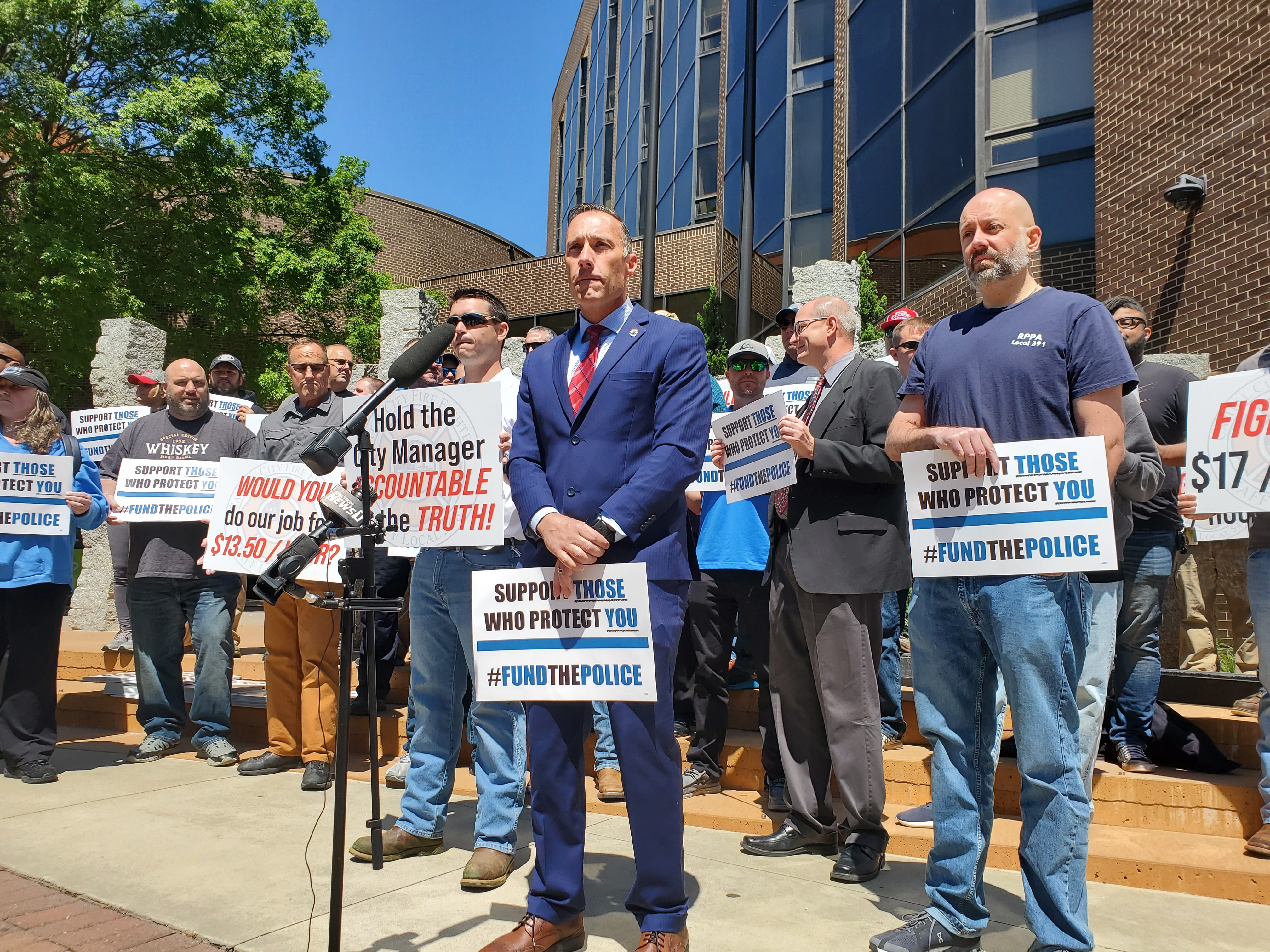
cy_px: 476
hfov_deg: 67.3
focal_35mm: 26
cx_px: 635
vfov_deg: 53.1
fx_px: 954
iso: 50
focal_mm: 4.3
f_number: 2.4
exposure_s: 1/1422
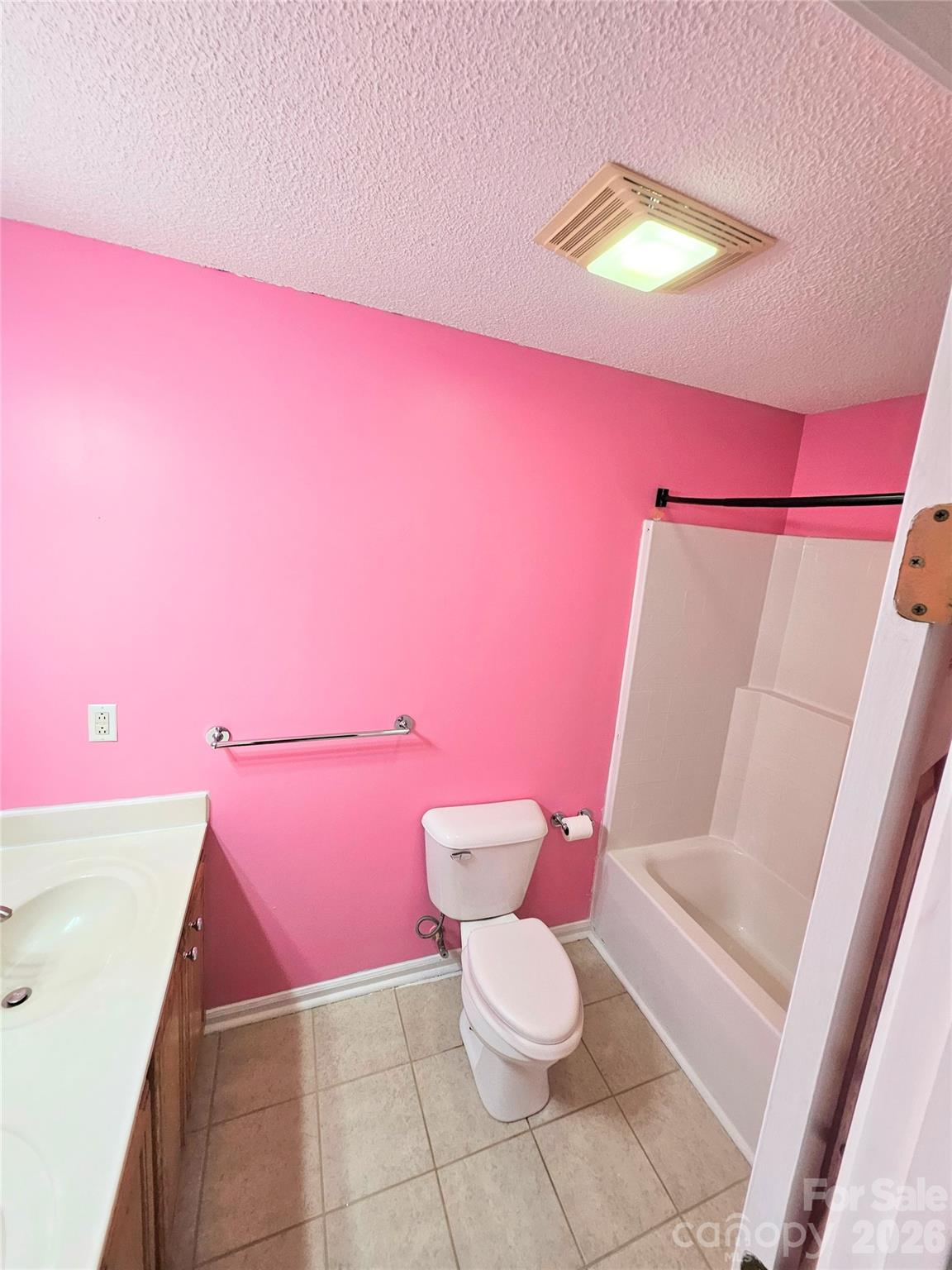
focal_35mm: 13
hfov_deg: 89.9
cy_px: 635
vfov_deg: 106.2
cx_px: 476
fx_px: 477
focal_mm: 1.74
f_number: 2.2
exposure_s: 1/60
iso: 125
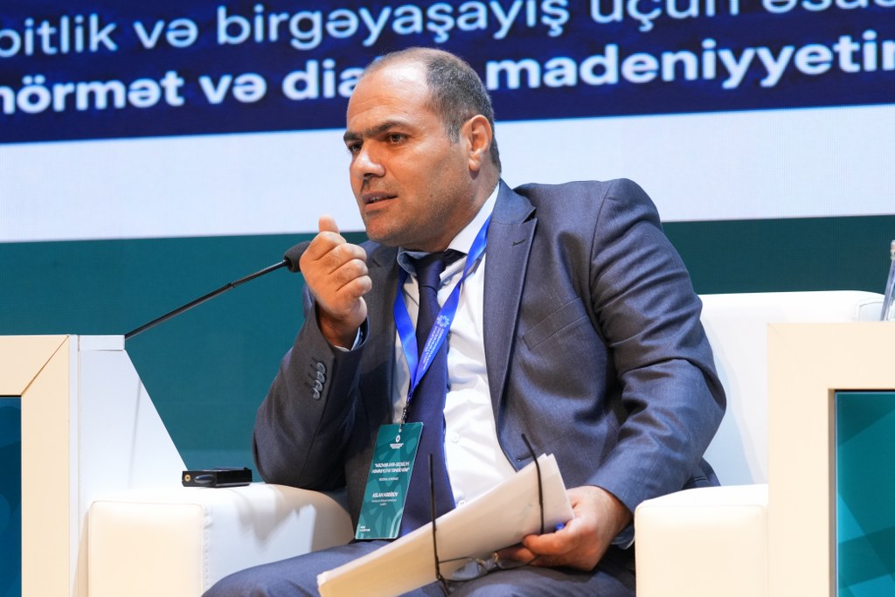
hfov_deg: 13.1
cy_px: 298
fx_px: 3903
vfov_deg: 8.7
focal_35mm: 157
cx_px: 448
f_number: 4.5
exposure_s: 1/160
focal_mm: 105
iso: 1250
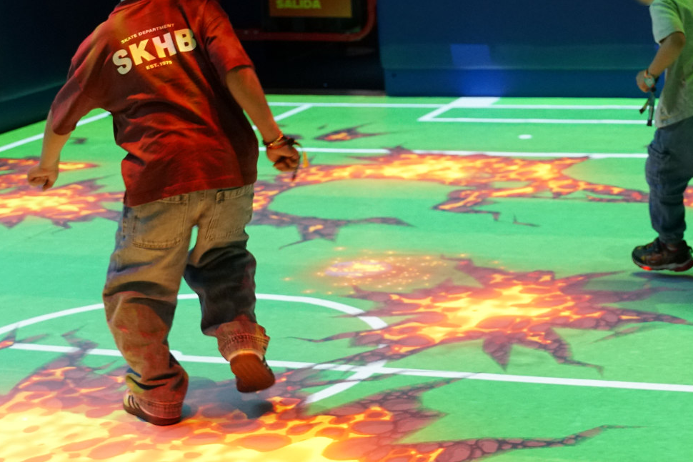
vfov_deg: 14.5
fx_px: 1806
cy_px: 125
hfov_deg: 21.6
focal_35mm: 94
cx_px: 489
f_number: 3.2
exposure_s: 1/160
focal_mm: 31.6
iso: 1600
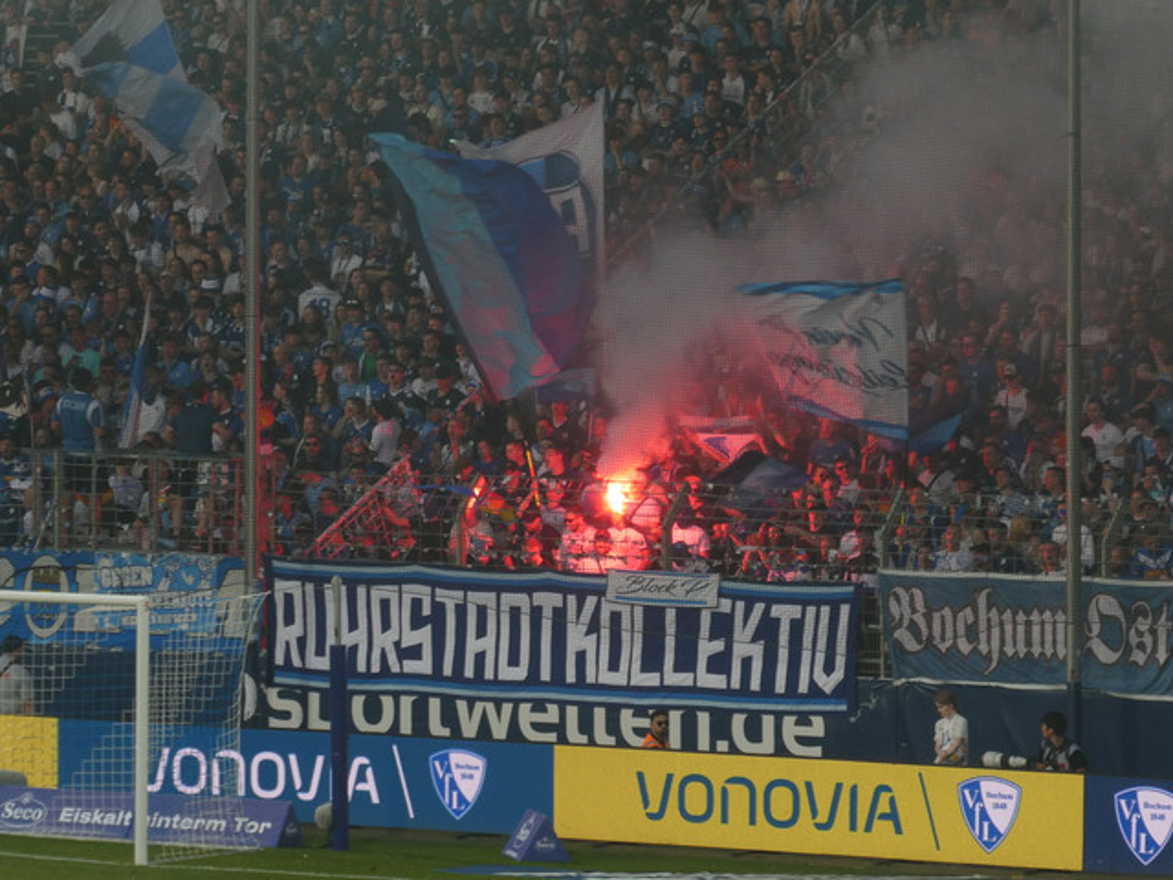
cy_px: 440
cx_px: 586
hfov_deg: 6.6
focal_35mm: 300
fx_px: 10166
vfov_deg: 5.0
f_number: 5.8
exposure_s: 1/100
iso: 160
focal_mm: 53.8
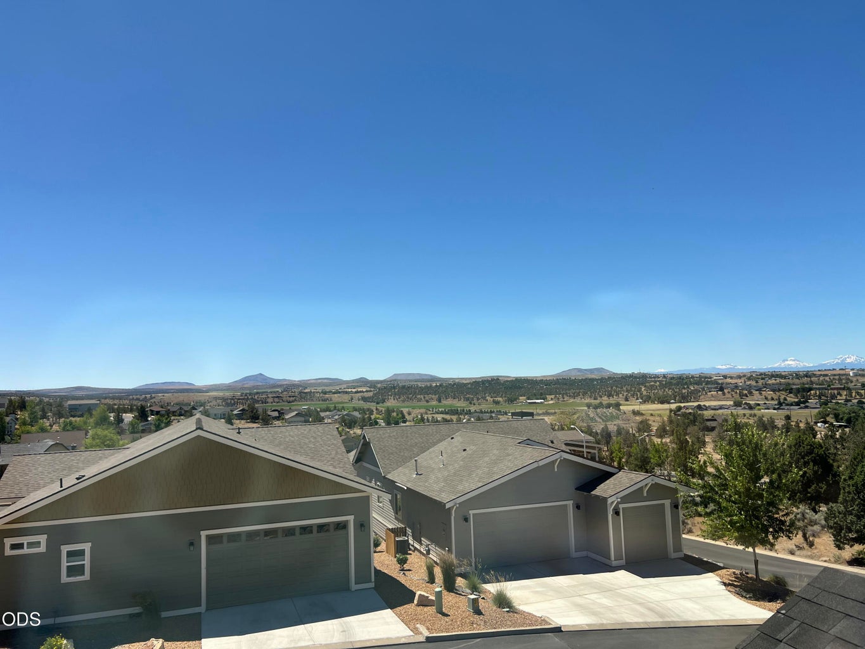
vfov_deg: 53.1
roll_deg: +2.4
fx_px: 650
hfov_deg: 67.3
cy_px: 324
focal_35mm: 26
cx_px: 432
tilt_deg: +5.5
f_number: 1.5
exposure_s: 1/3571
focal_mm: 5.7
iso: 50
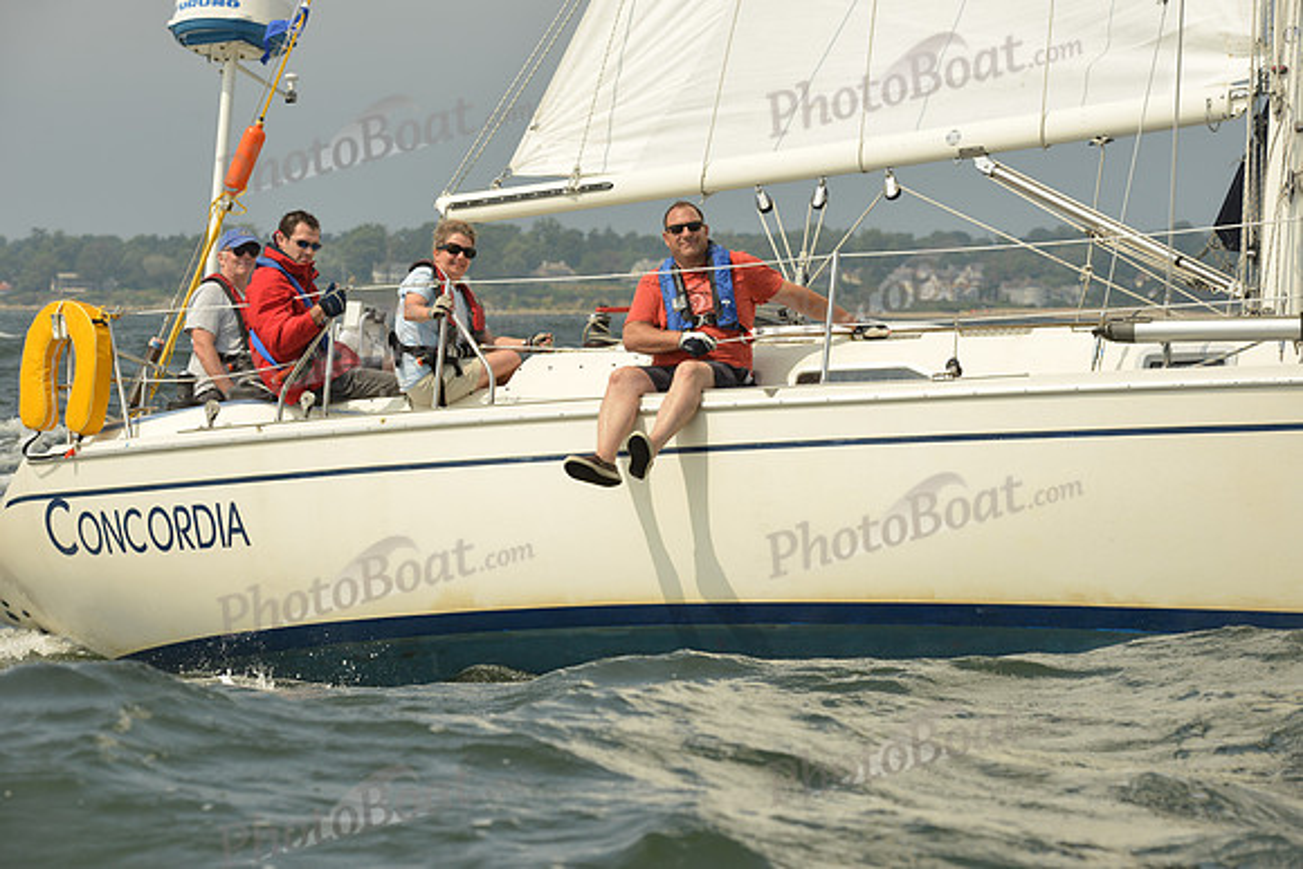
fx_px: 4417
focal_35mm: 122
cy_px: 434
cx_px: 652
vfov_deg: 11.2
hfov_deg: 16.8
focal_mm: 122
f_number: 10
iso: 320
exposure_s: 1/1250
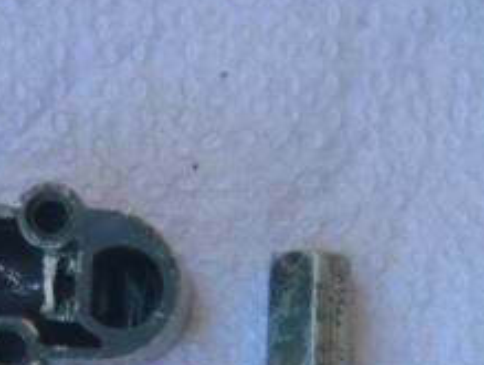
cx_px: 93
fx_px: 12352
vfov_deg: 1.7
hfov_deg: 2.2
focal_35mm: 882
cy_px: 343
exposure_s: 1/60
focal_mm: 72
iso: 80
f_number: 2.8
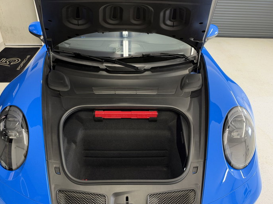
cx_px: 127
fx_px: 213
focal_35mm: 27
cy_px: 111
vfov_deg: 51.3
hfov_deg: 65.3
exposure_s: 1/50
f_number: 1.48
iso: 200
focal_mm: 6.93
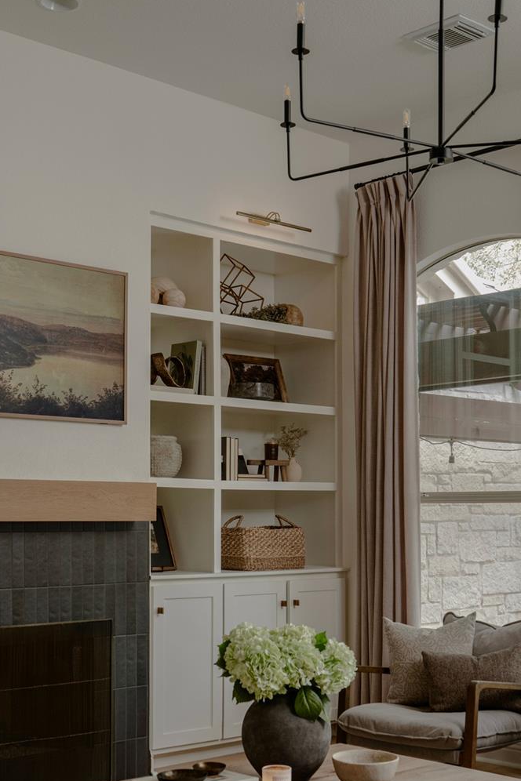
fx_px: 1172
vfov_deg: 36.6
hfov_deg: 25.0
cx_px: 308
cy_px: 509
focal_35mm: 54
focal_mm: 35
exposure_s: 1/25
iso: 1000
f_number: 8
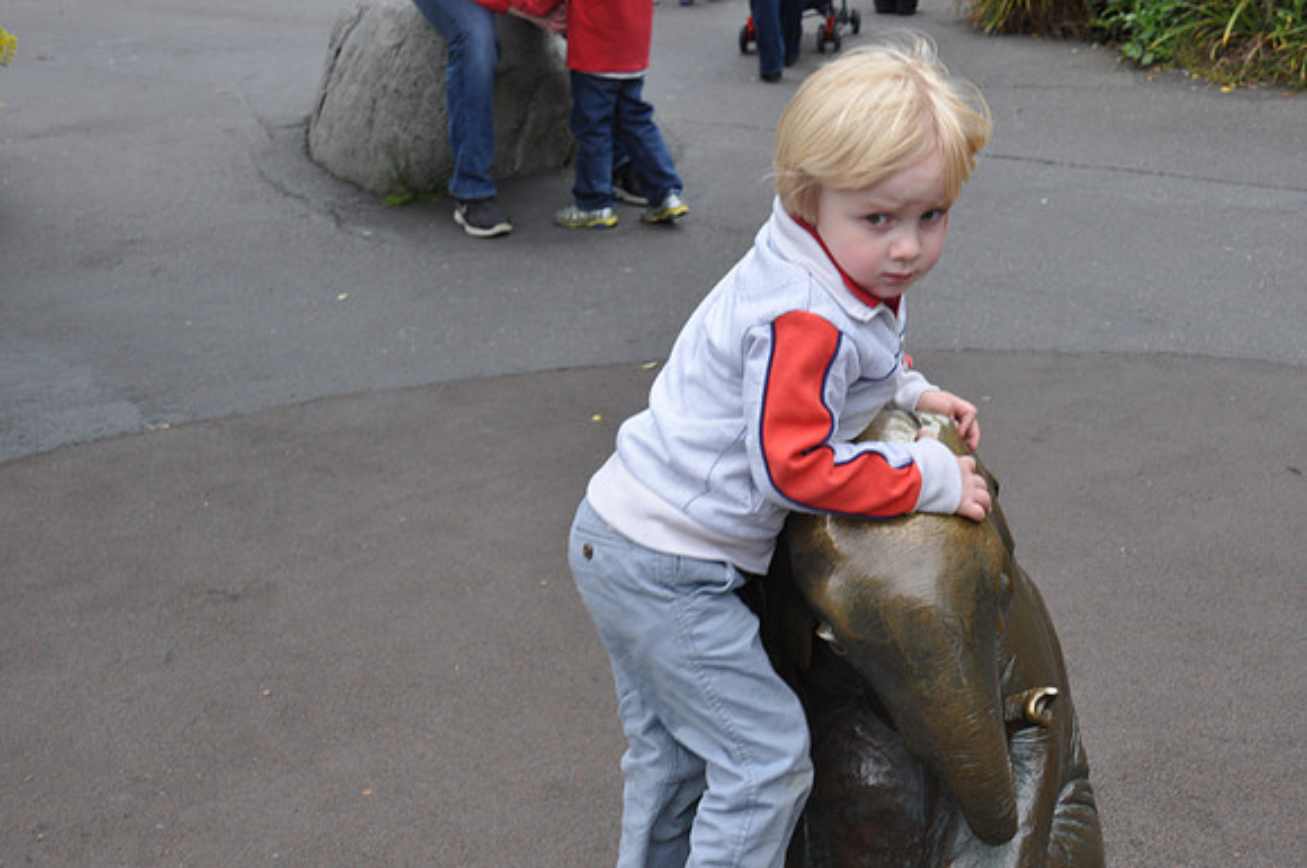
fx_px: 1903
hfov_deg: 37.9
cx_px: 654
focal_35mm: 52
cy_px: 434
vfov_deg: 25.7
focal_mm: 35
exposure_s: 1/250
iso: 320
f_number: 8
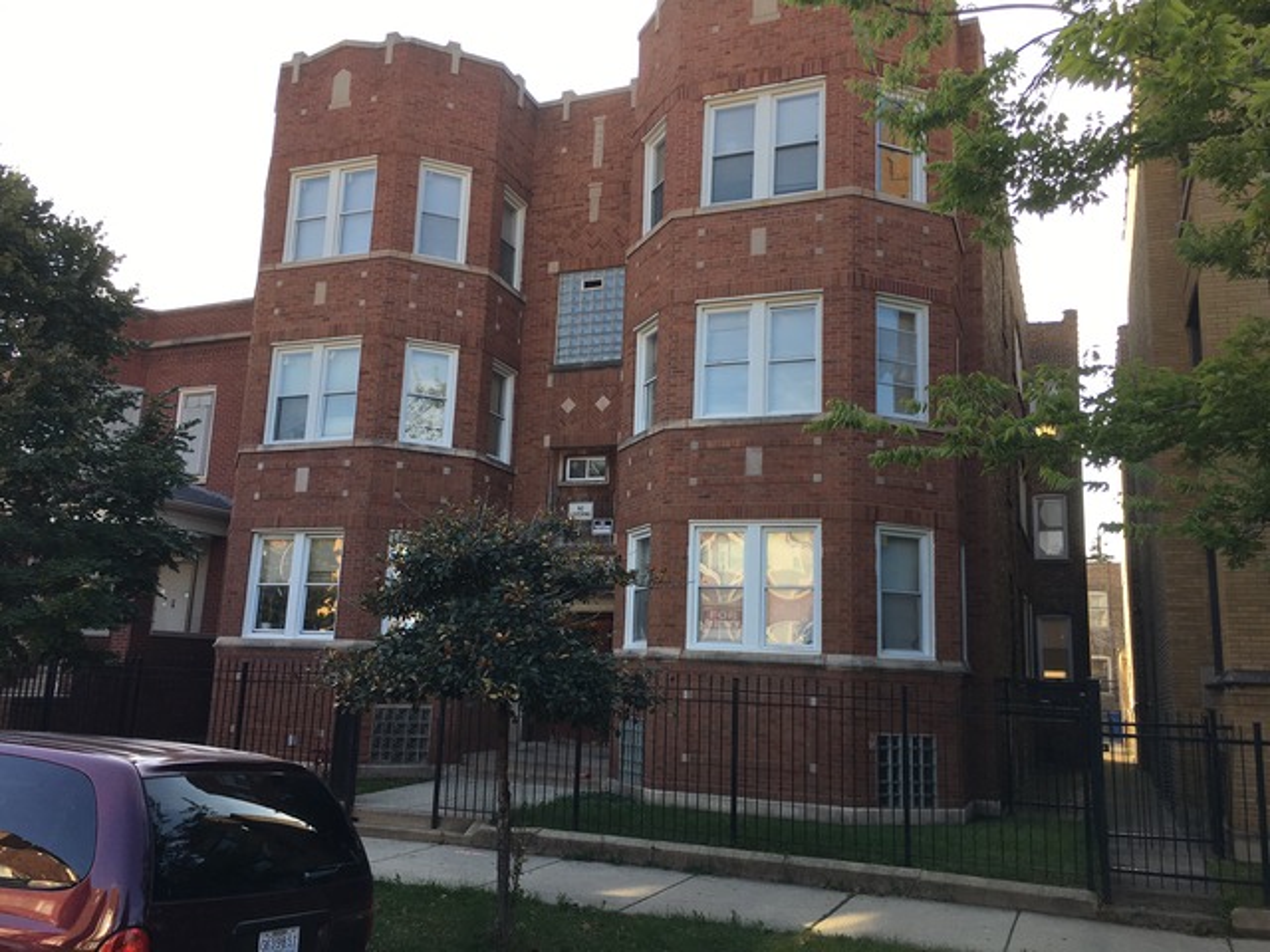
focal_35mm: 29
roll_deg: -2.5
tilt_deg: +11.7
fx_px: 1064
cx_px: 635
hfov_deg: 61.7
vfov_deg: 48.2
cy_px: 476
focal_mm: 4.15
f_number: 2.2
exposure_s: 1/296
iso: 25
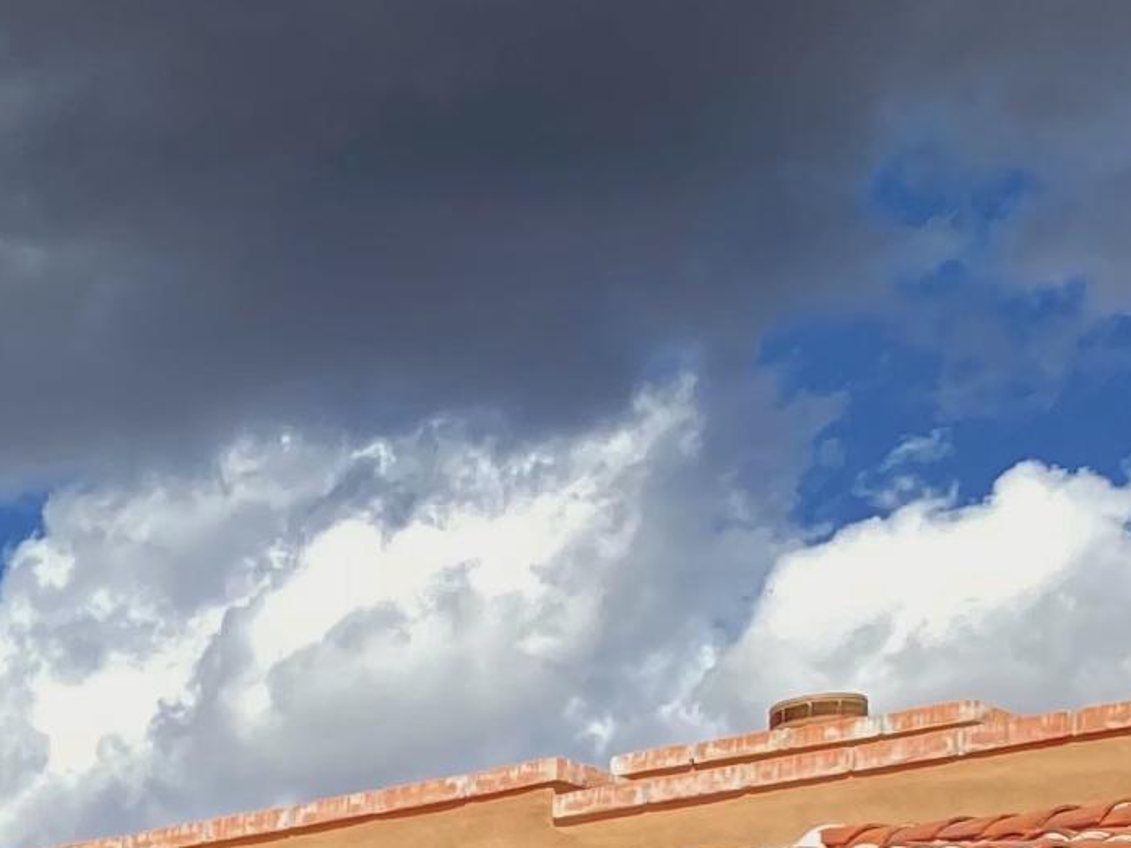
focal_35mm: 112
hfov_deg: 15.7
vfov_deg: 12.0
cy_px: 1592
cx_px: -738
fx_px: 3659
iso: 32
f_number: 1.8
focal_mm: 4.25
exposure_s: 1/582
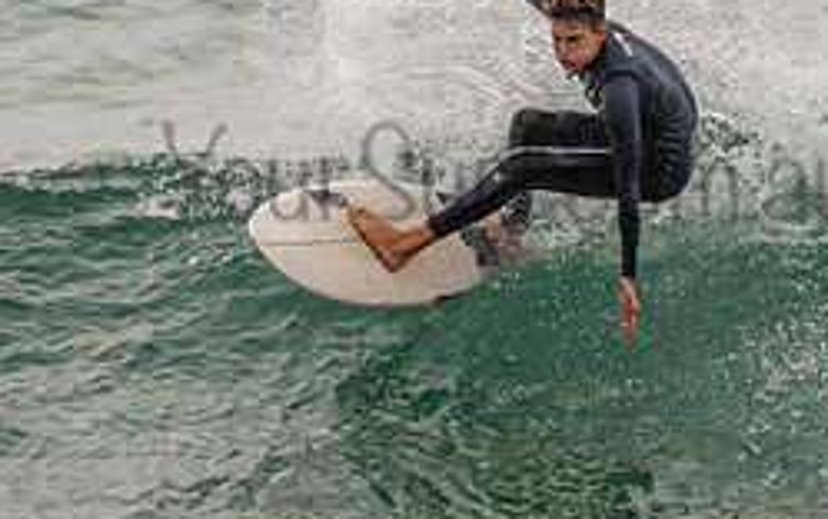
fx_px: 21452
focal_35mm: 950
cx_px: 505
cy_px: 145
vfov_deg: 1.4
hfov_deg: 2.2
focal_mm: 400
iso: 220
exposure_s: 1/500
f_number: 5.6
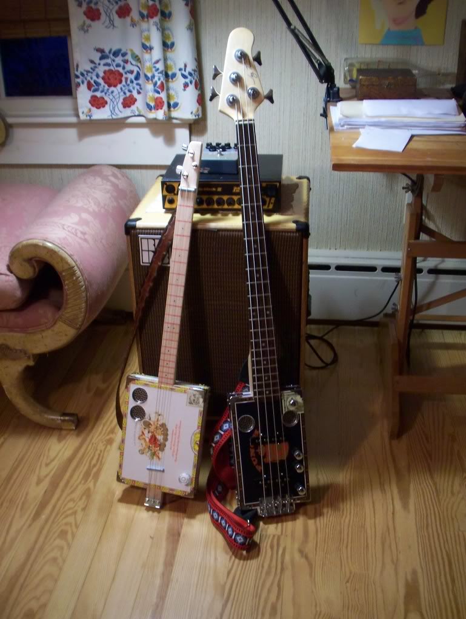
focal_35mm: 38
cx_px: 233
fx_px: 681
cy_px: 310
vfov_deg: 48.9
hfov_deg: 37.8
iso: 200
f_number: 3.9
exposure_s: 1/8
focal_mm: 6.3
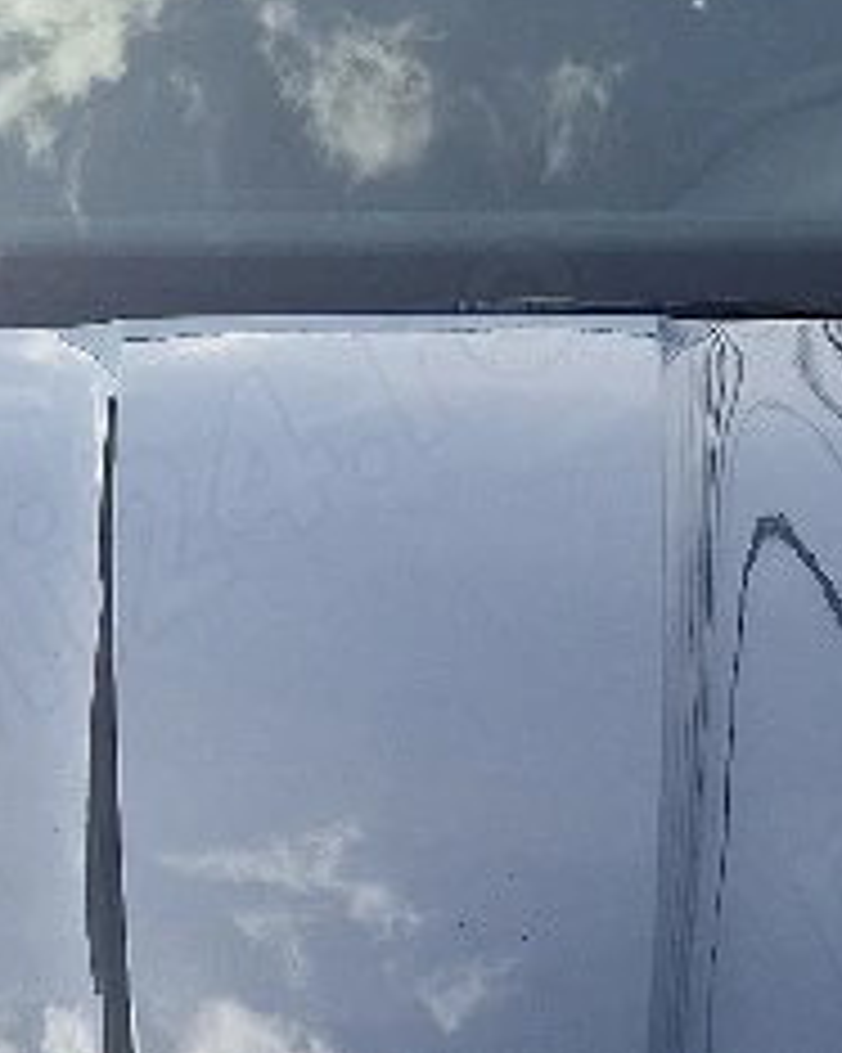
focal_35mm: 128
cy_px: 772
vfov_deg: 15.0
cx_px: 396
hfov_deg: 12.0
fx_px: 3990
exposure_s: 1/1667
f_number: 1.8
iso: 25
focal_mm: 5.4
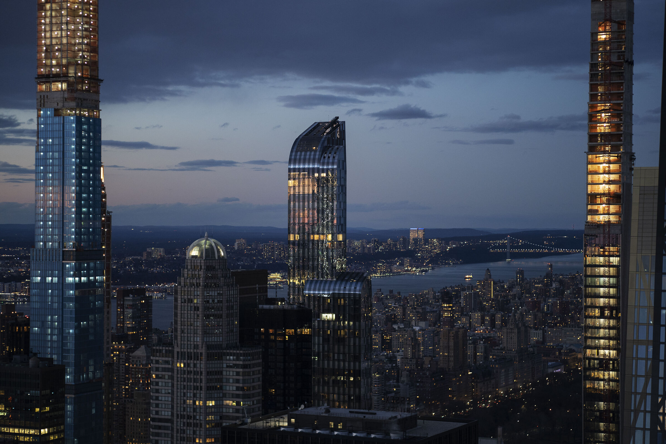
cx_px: 333
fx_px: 925
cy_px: 222
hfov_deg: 39.6
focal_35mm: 50
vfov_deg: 27.0
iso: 1600
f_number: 2
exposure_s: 1/60
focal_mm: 50
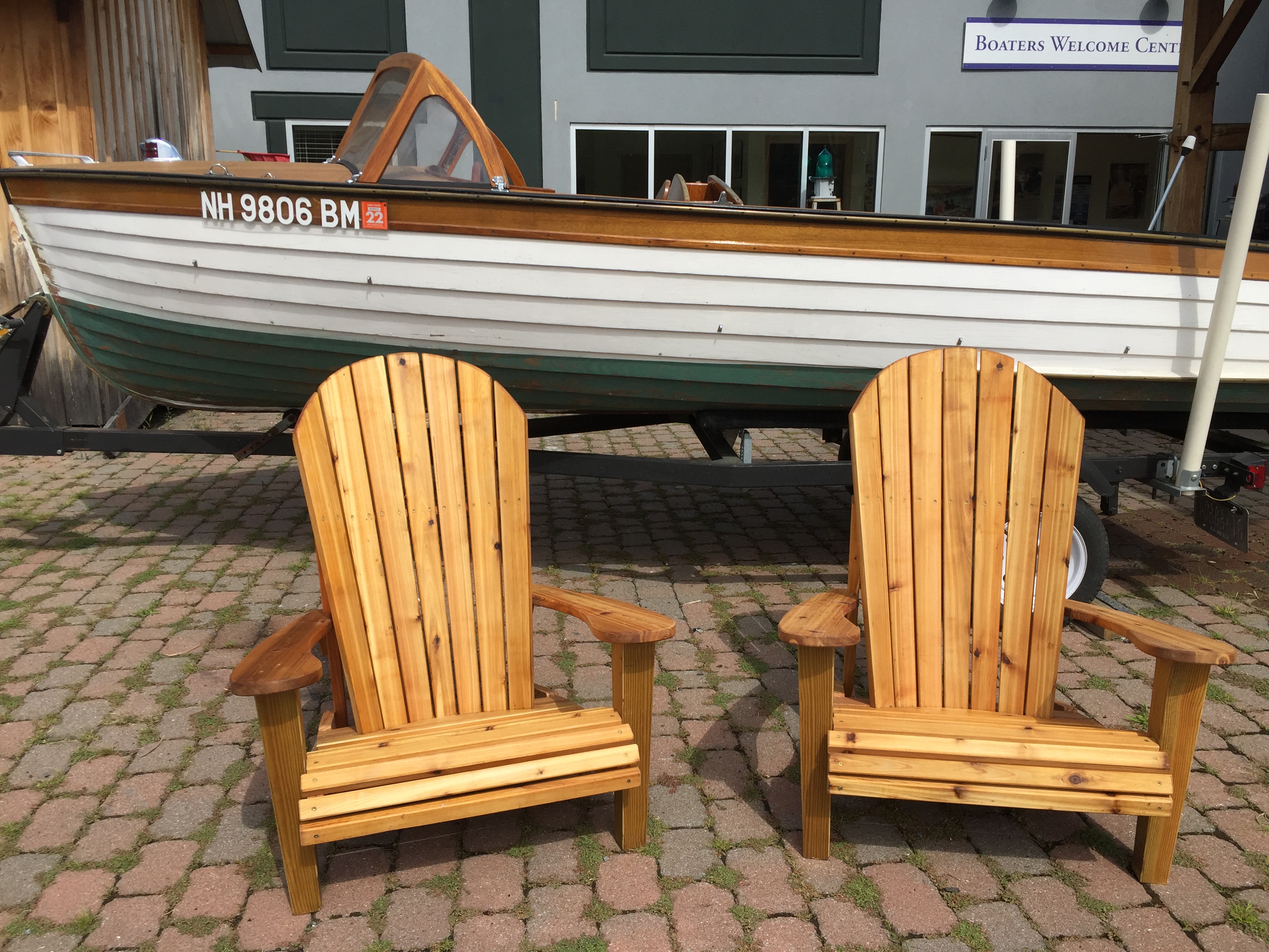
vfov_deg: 48.2
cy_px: 476
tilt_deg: -12.5
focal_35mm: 29
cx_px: 634
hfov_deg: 61.7
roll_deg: -1.1
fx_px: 1063
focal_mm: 4.15
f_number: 2.2
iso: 32
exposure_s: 1/2639
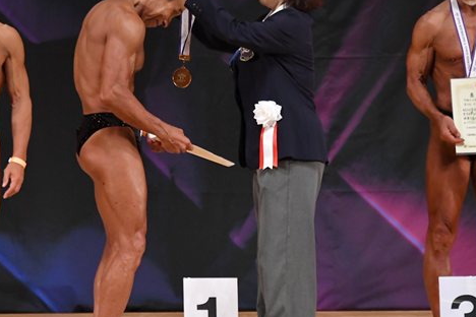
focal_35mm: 447
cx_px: 277
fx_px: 5910
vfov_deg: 3.1
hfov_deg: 4.6
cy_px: 138
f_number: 5.6
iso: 4000
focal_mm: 180
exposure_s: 1/400
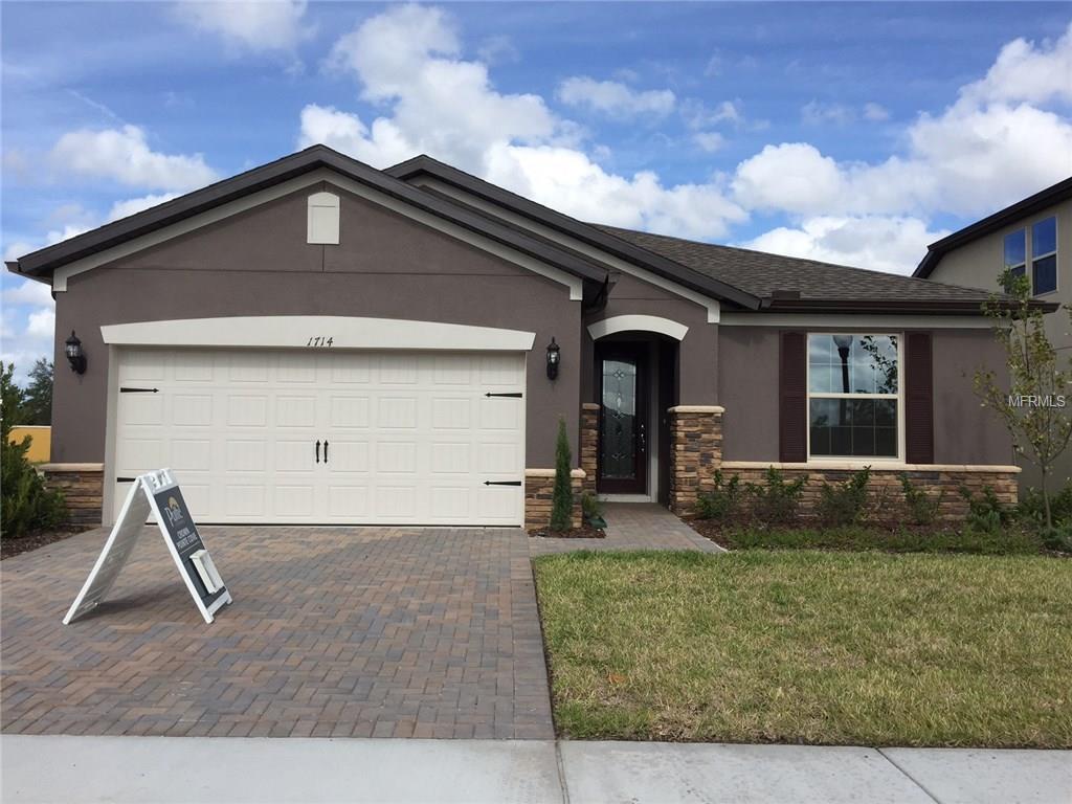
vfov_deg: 48.2
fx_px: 898
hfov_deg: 61.7
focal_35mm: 29
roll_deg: -1.0
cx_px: 536
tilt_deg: +3.9
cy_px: 402
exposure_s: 1/1883
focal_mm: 4.15
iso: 32
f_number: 2.2
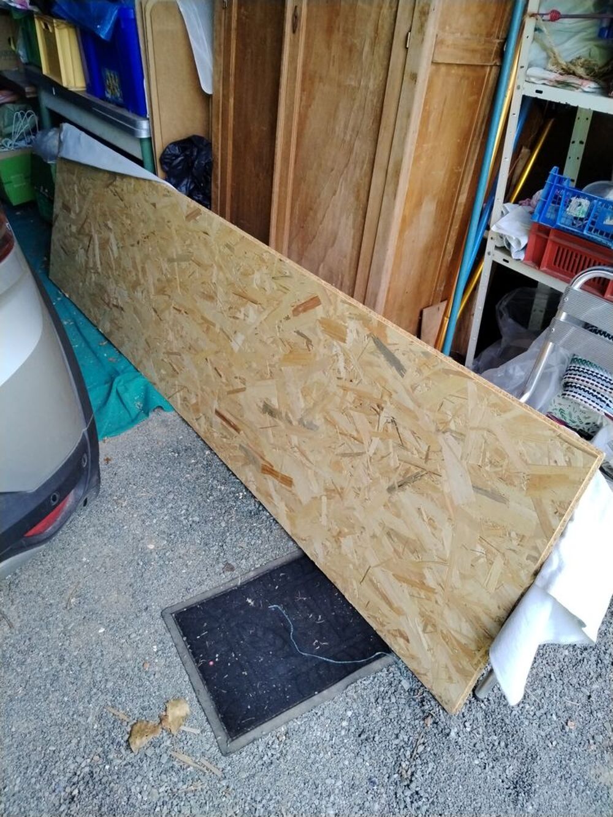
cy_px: 408
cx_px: 306
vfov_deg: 67.3
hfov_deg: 53.1
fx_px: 614
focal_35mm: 26
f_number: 1.8
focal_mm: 4.25
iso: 127
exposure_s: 1/100
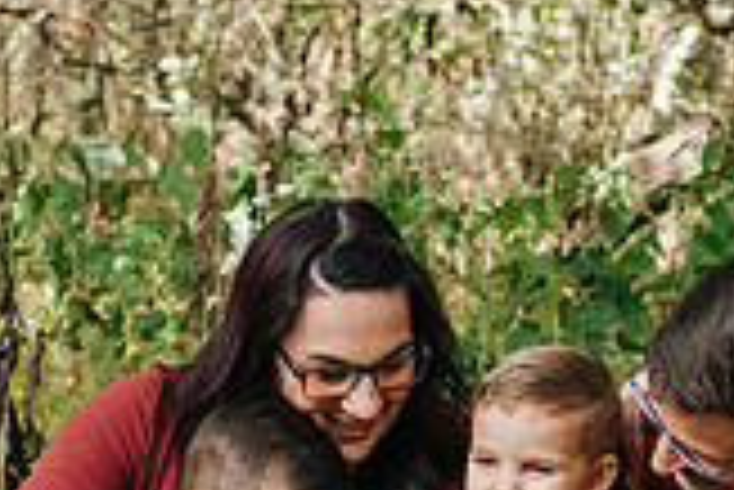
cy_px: 513
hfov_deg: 13.5
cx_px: 436
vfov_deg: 9.0
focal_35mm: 152
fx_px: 3102
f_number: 3.5
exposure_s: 1/800
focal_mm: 35
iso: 1000
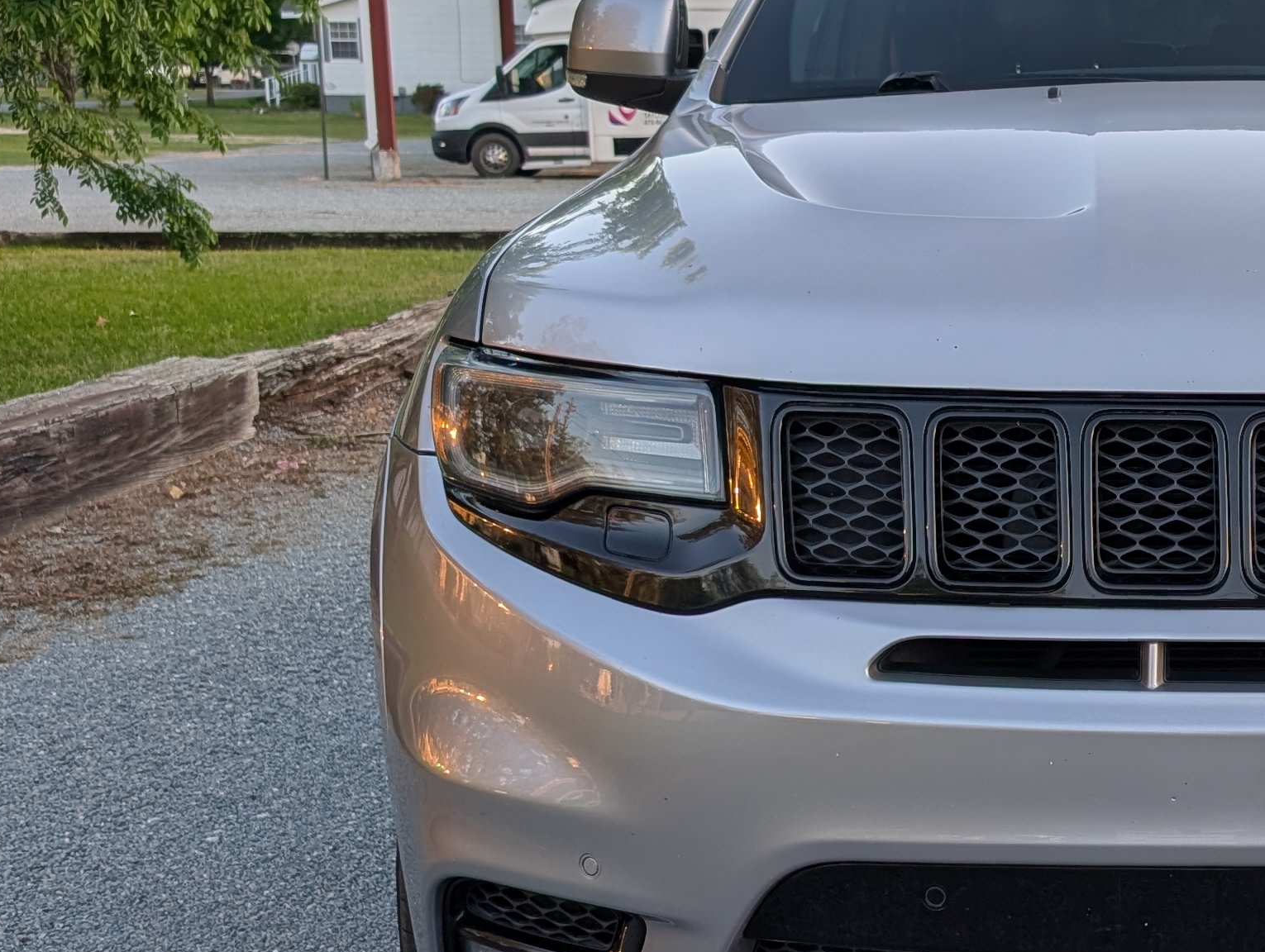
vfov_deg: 22.9
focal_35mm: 64
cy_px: 580
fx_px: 2342
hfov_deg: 28.1
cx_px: 1306
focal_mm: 6.9
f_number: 1.68
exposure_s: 1/200
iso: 25
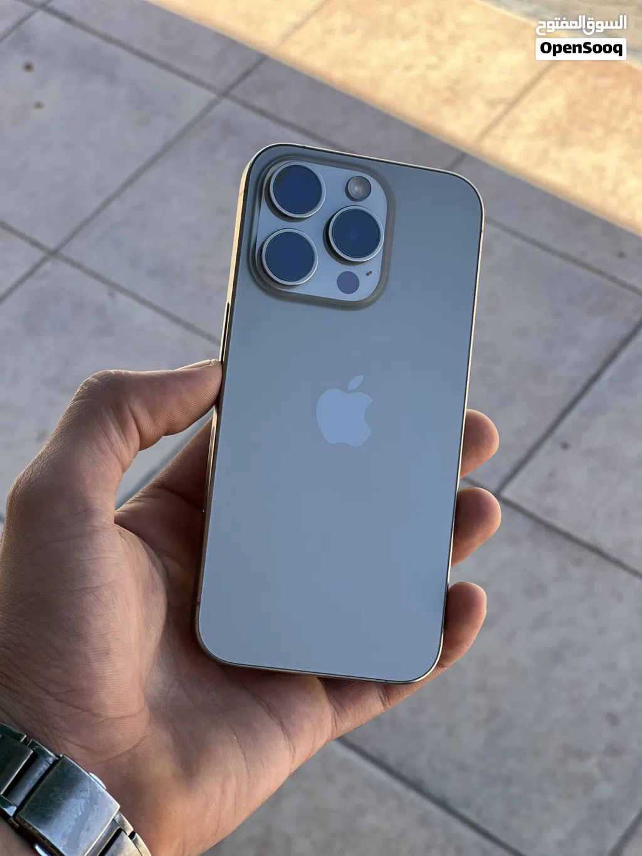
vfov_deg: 25.3
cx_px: 321
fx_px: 1904
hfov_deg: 19.1
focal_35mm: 77
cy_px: 428
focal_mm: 9
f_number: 2.8
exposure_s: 1/172
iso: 32
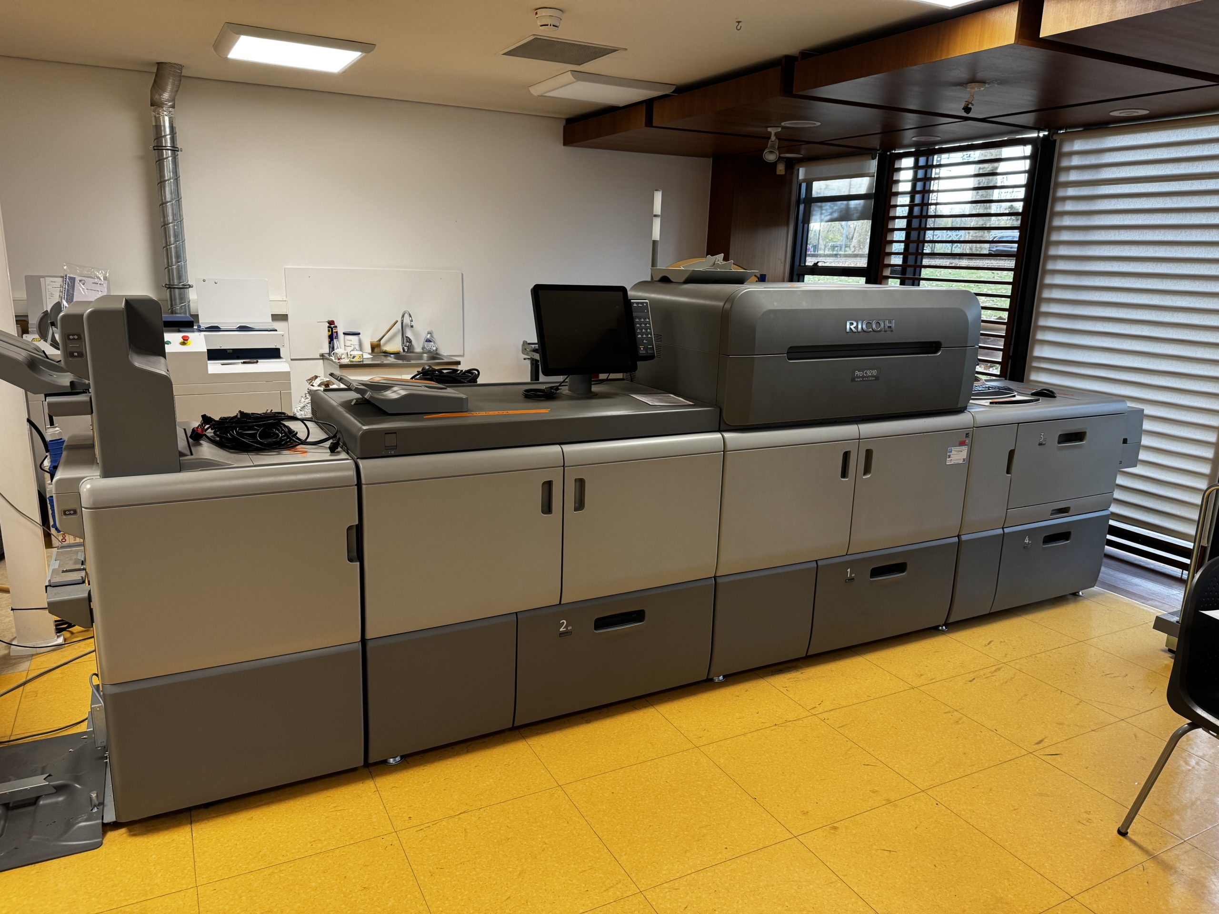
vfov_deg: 56.8
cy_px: 457
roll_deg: -2.0
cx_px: 610
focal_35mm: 24
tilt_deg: -14.0
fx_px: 845
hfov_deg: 71.6
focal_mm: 6.76
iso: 160
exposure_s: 1/100
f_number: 1.78
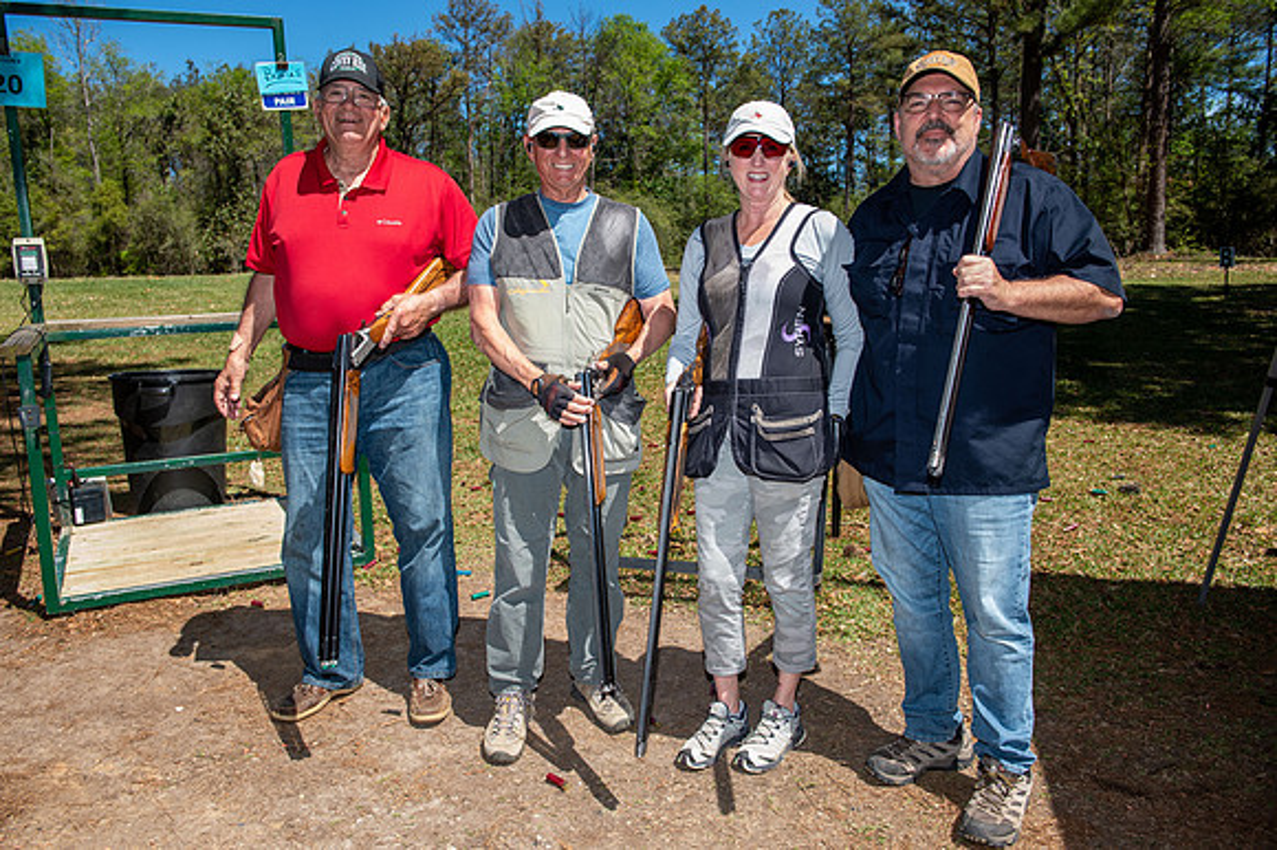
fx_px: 1028
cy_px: 425
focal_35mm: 29
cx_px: 638
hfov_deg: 63.7
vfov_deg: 44.9
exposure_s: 1/250
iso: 50
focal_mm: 29
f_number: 5.6
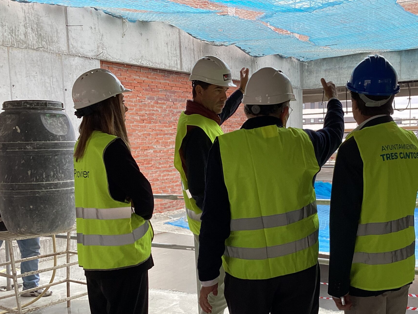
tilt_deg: -5.2
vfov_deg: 31.4
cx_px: 250
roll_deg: +1.3
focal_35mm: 46
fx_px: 556
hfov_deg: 41.1
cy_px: 198
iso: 32
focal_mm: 3.3
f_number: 2.4
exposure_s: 1/100
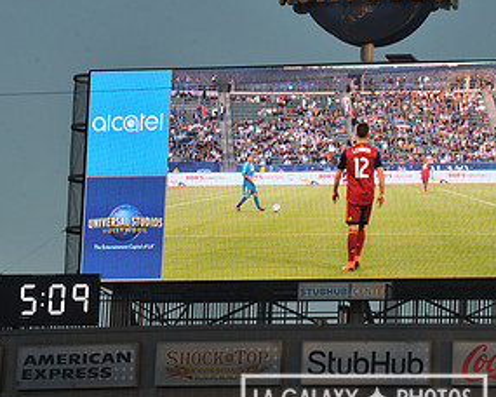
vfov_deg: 5.2
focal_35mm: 296
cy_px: 136
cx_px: 364
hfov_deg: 6.5
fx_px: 4345
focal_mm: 155
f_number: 11
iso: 800
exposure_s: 1/500
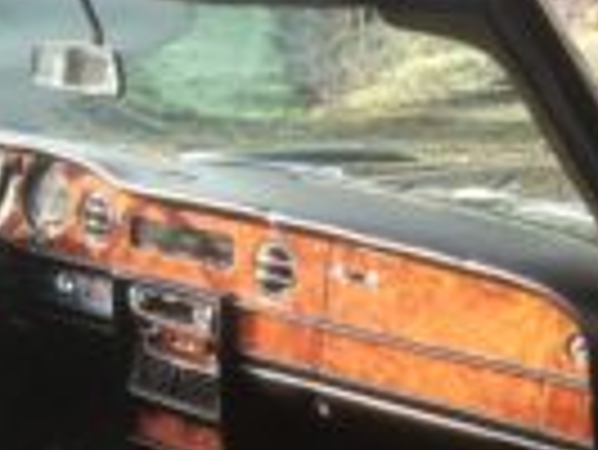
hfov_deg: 27.4
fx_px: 1228
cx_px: 301
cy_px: 482
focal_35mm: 71
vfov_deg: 19.9
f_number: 2.2
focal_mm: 4.5
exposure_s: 1/50
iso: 50
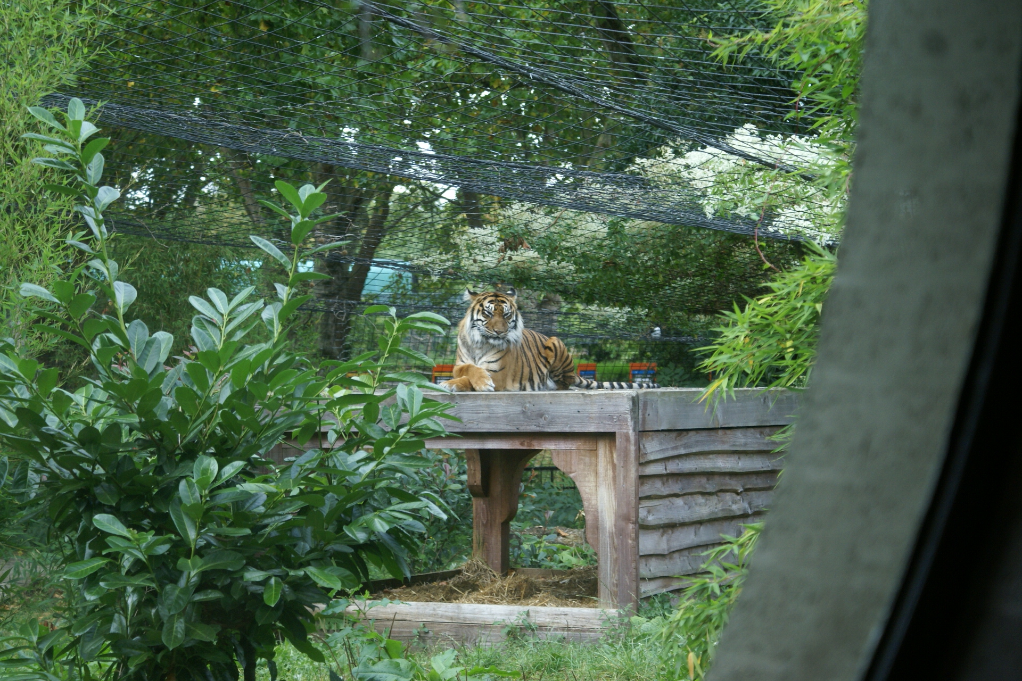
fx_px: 2981
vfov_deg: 13.0
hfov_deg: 19.5
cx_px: 511
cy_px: 340
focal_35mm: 105
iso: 320
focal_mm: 70
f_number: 5.6
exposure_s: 1/125
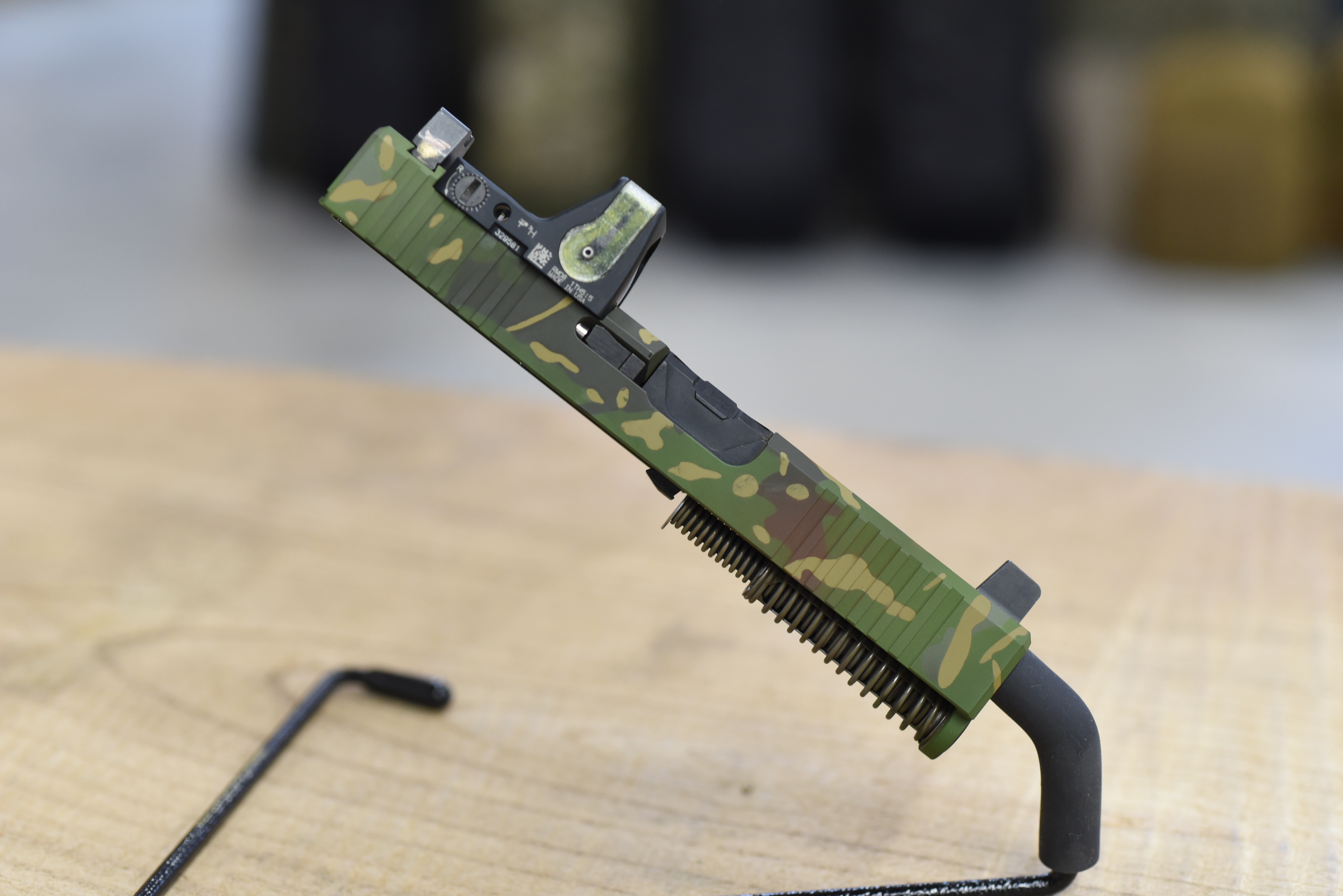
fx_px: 2239
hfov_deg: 33.4
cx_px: 672
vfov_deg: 22.6
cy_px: 448
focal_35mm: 60
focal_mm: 60
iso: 1400
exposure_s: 1/100
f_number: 4.5
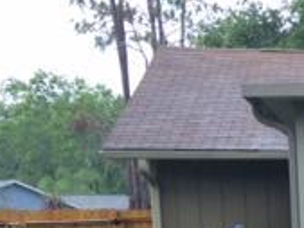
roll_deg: +1.1
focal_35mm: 110
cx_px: 549
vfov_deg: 12.7
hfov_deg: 15.4
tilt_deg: -6.6
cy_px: 352
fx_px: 967
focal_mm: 4.15
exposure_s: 1/120
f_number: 2.2
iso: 50
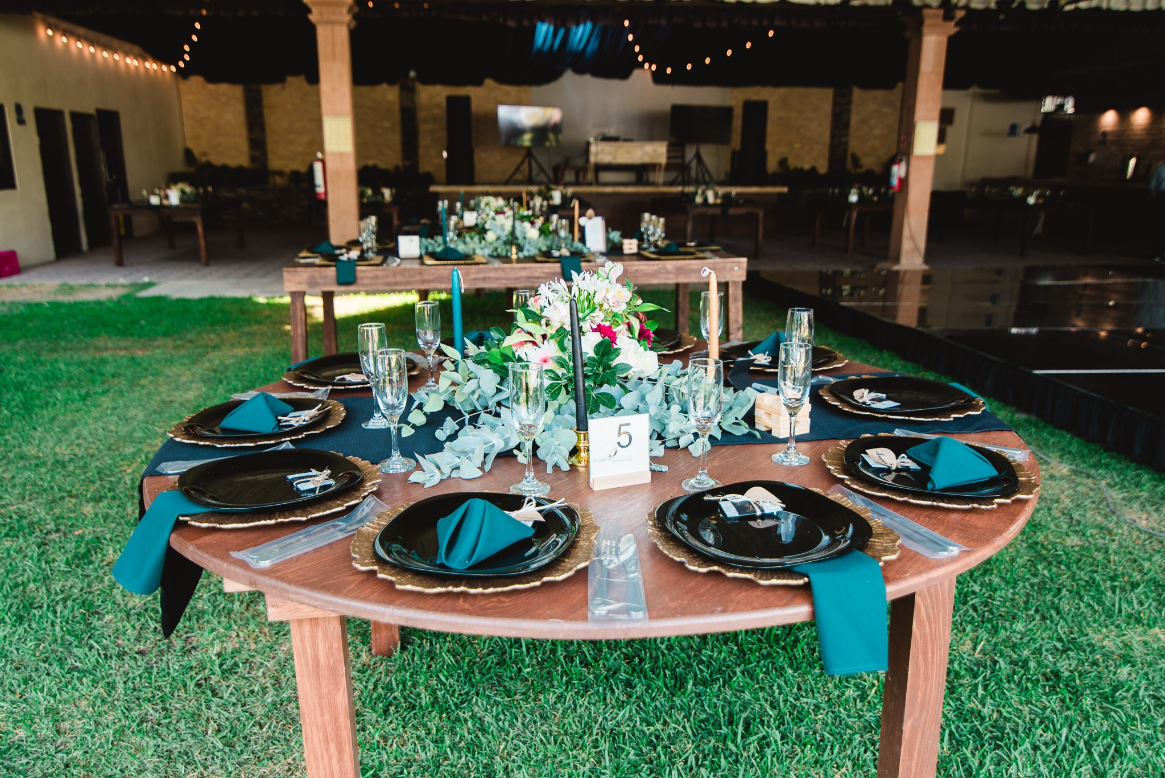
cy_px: 389
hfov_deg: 65.5
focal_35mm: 28
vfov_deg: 46.4
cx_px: 582
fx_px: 906
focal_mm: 28
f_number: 3.5
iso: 100
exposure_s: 1/60
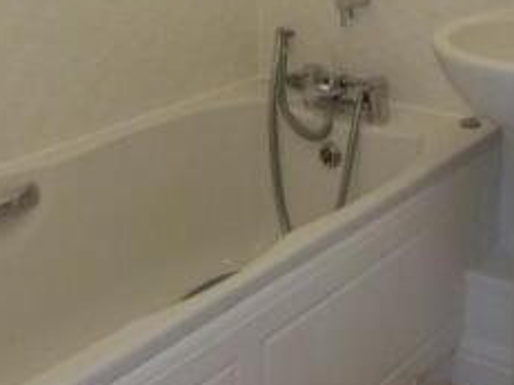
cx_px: 388
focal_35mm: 63
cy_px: 32
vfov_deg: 22.6
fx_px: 935
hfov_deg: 30.2
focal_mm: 4.5
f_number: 2.8
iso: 400
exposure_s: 1/40
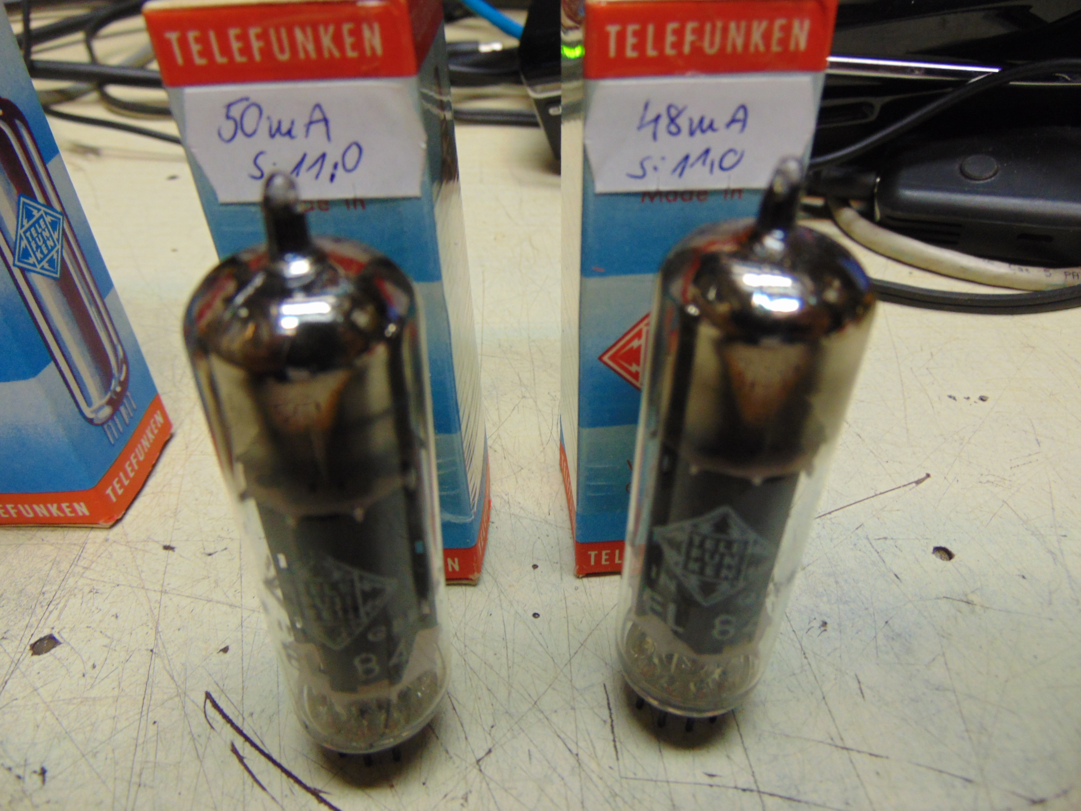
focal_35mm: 25
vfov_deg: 54.9
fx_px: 781
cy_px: 406
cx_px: 540
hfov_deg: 69.4
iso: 160
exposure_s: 1/30
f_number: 3
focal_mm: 4.5
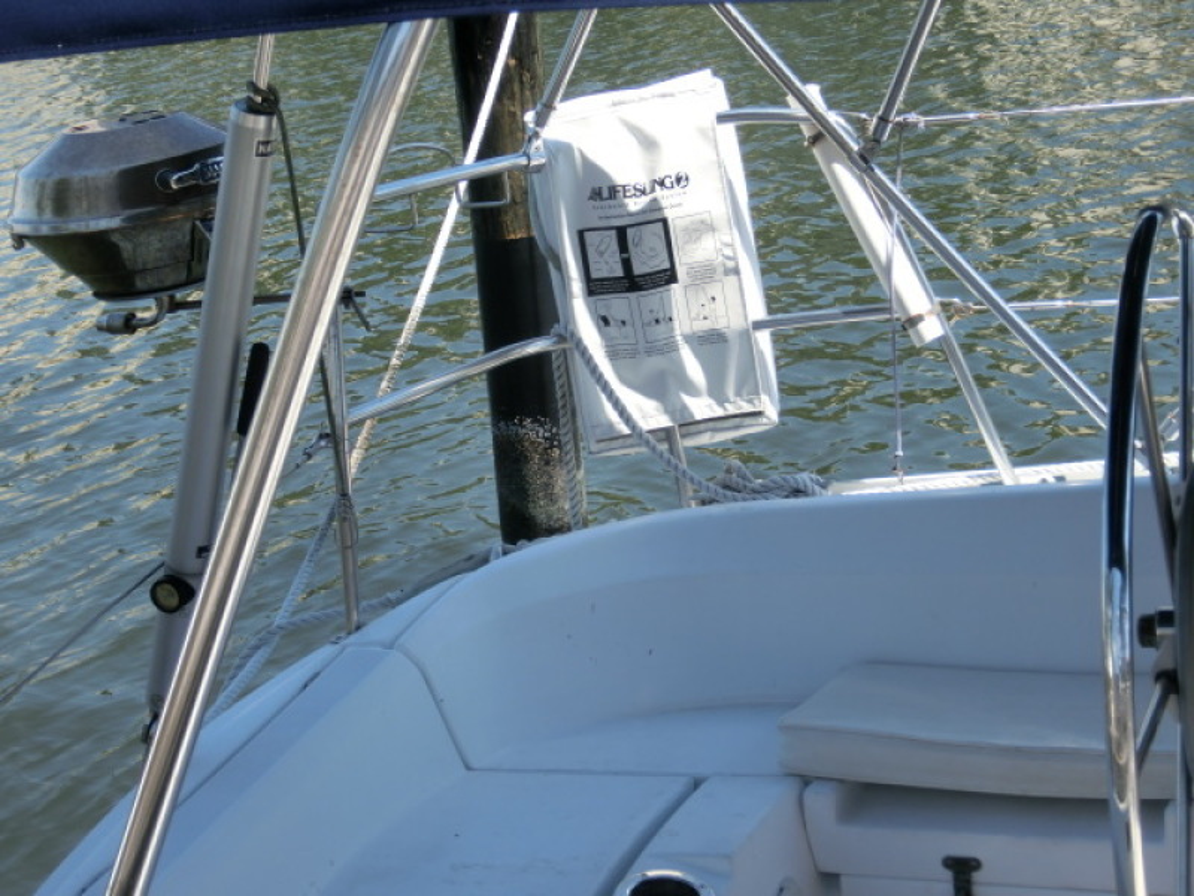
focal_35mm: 70
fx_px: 2414
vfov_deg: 21.0
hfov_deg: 27.8
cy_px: 448
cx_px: 597
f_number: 4.7
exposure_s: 1/320
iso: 80
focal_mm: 12.1
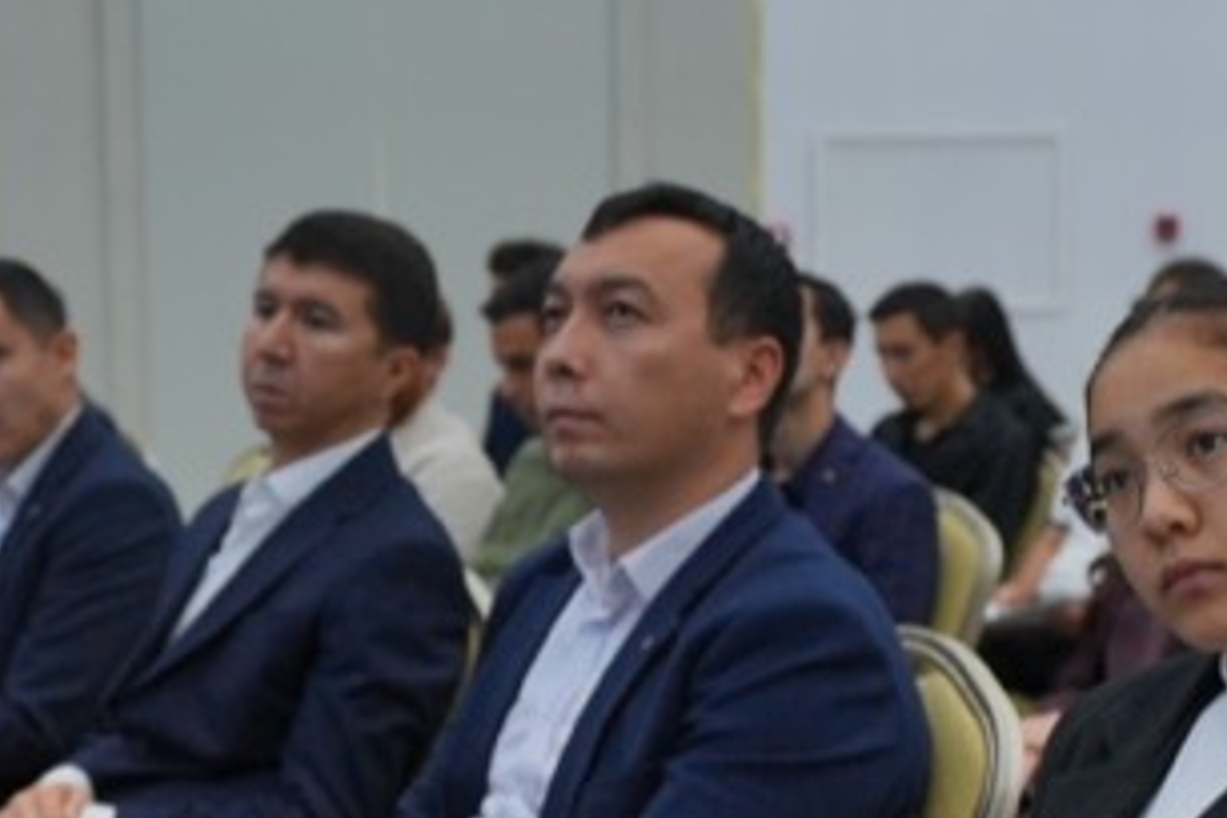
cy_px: 718
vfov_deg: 14.4
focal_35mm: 94
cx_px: 718
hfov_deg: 21.7
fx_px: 3204
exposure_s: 1/125
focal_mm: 32
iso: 500
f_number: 3.5
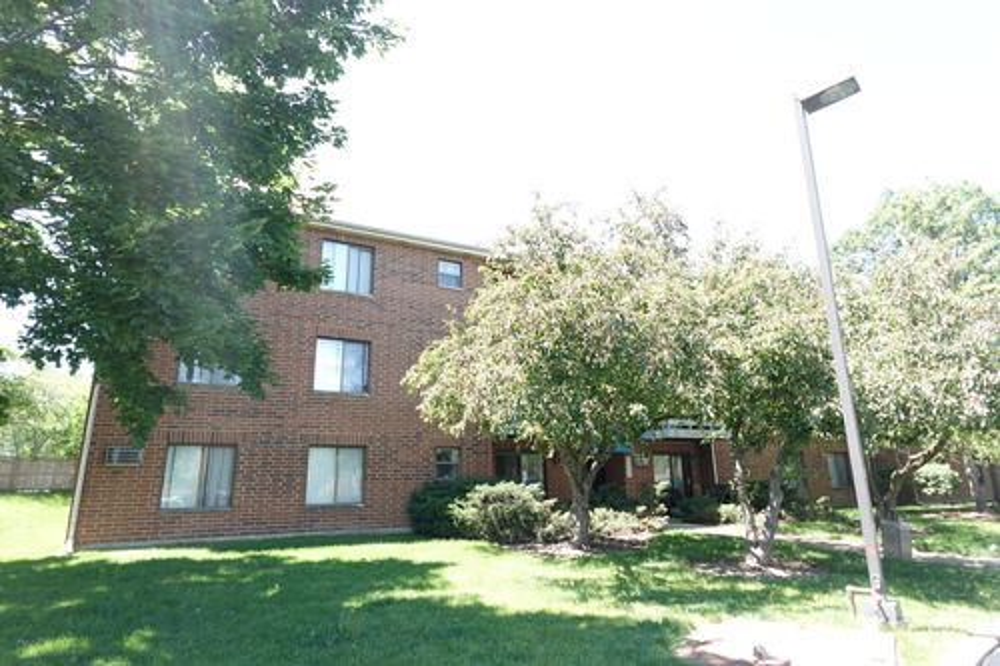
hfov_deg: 84.0
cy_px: 333
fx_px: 555
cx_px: 500
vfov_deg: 61.9
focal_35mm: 20
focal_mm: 7.6
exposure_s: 1/320
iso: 125
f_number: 2
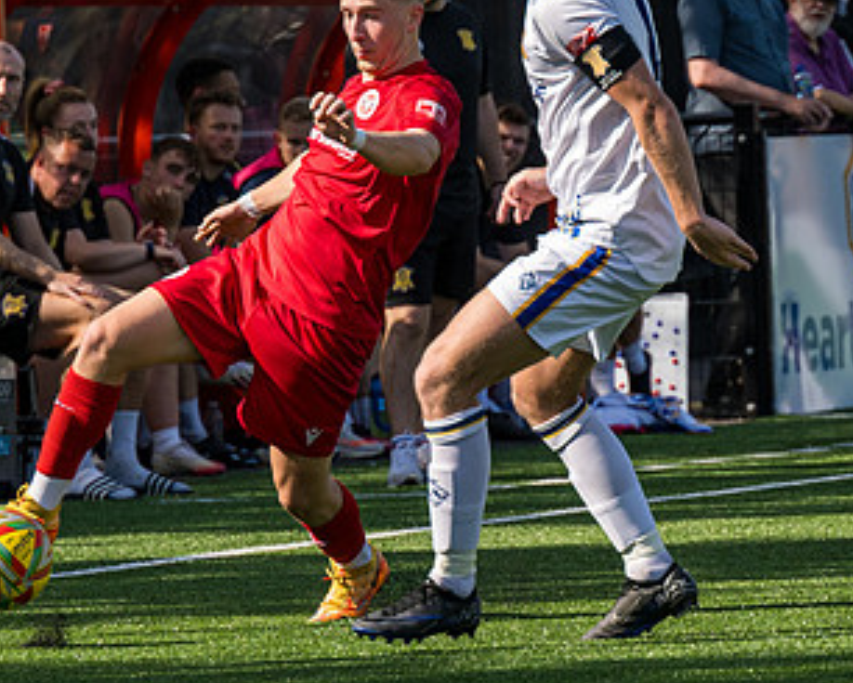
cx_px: 192
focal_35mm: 554
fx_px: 13990
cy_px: 214
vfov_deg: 2.8
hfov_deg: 3.5
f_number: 4.5
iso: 200
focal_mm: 150
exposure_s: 1/1250
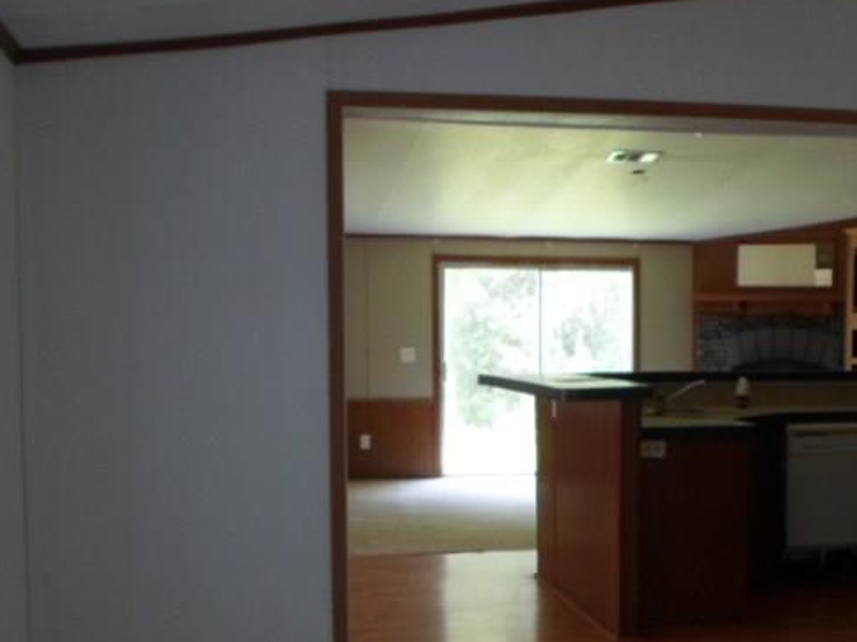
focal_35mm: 53
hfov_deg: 35.4
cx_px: 633
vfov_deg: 27.3
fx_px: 1312
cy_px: 431
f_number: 2.5
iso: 100
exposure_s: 1/30
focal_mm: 4.5
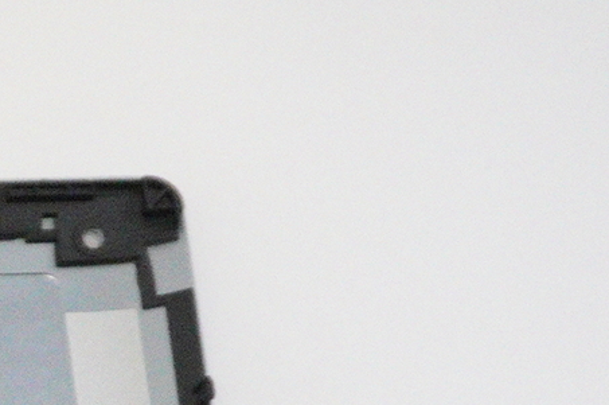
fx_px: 2936
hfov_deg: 10.2
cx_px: -874
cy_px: 1004
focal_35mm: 174
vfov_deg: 7.3
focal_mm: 21
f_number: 5.6
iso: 5000
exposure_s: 1/250
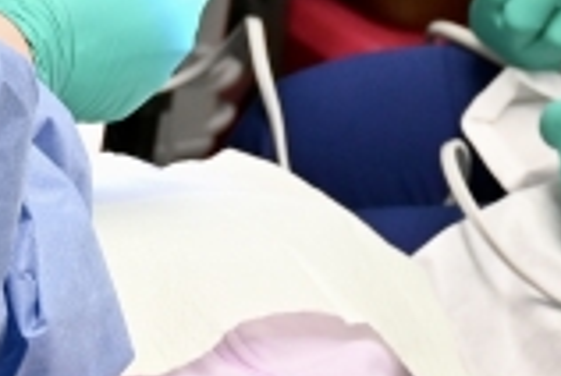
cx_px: 383
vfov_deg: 5.1
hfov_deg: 7.8
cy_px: -397
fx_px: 4137
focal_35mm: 265
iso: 1000
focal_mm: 28
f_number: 2.8
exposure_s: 1/125
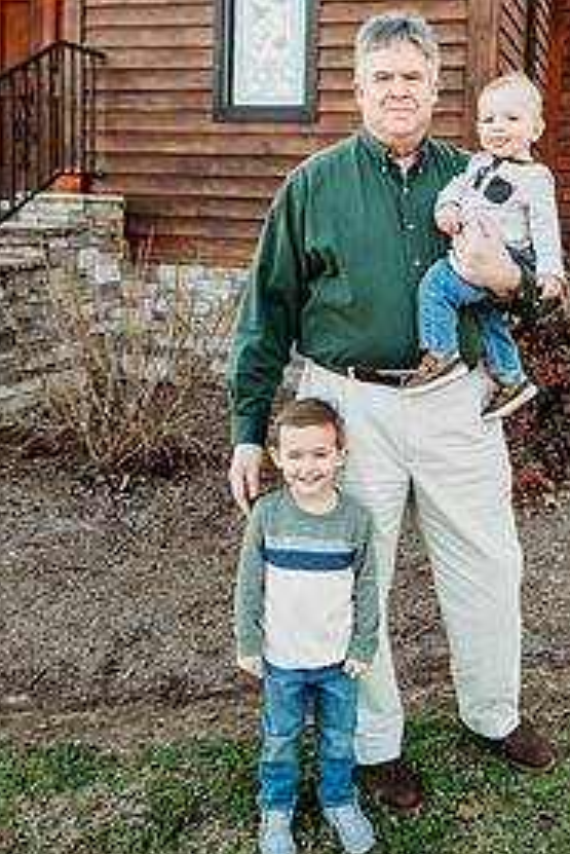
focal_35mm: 39
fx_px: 925
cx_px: 391
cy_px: 339
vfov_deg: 49.2
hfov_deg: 33.9
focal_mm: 24
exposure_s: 1/320
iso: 250
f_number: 2.8
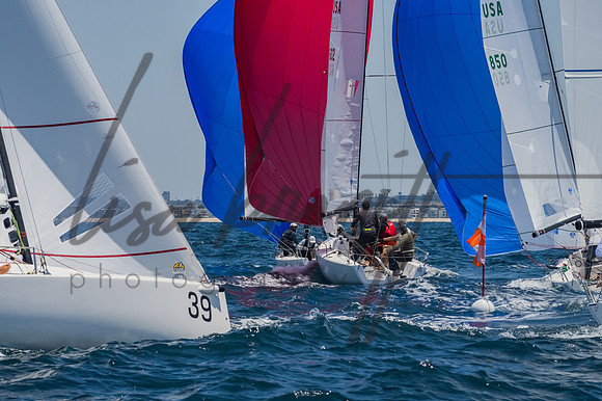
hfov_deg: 9.7
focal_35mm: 213
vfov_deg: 6.5
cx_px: 301
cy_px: 200
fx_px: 3552
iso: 640
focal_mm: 140
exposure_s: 1/1600
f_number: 14
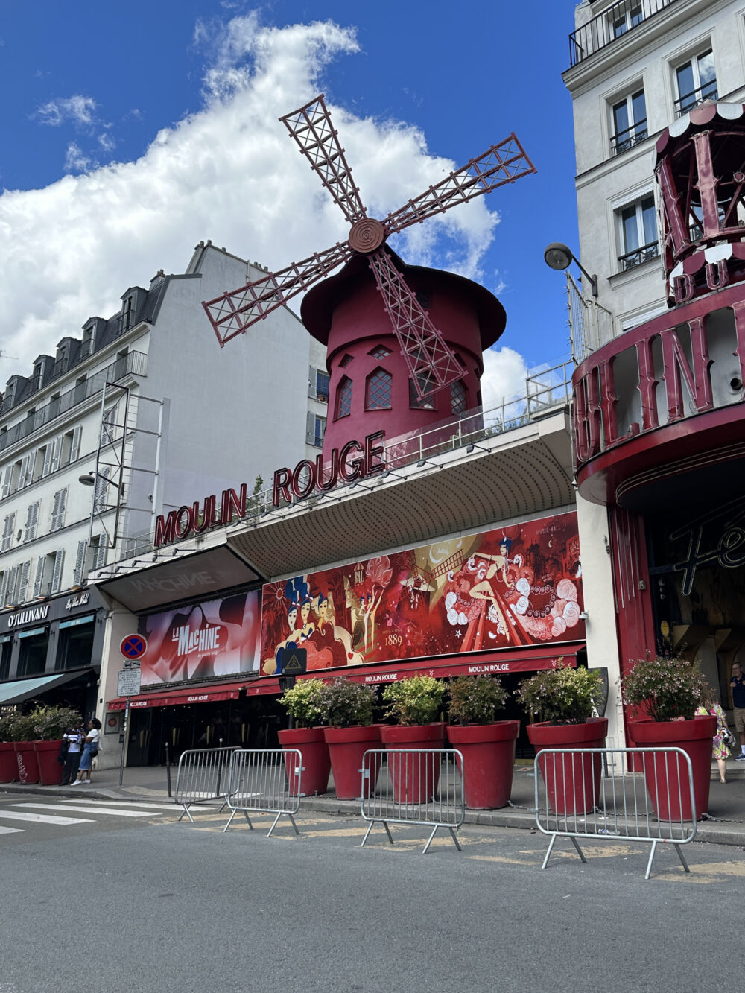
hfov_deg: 56.8
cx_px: 372
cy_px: 496
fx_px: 689
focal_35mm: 24
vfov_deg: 71.6
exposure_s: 1/3058
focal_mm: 6.86
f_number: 1.78
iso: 80
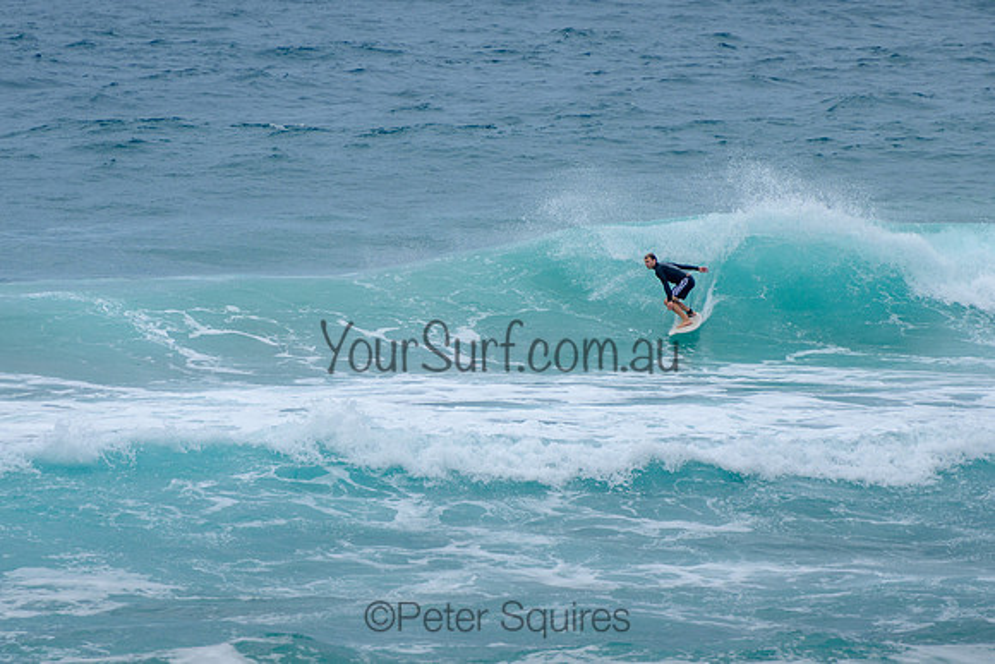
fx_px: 15206
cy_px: 247
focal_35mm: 550
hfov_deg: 3.7
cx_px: 445
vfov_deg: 2.5
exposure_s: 1/2000
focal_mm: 400
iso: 220
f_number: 5.6
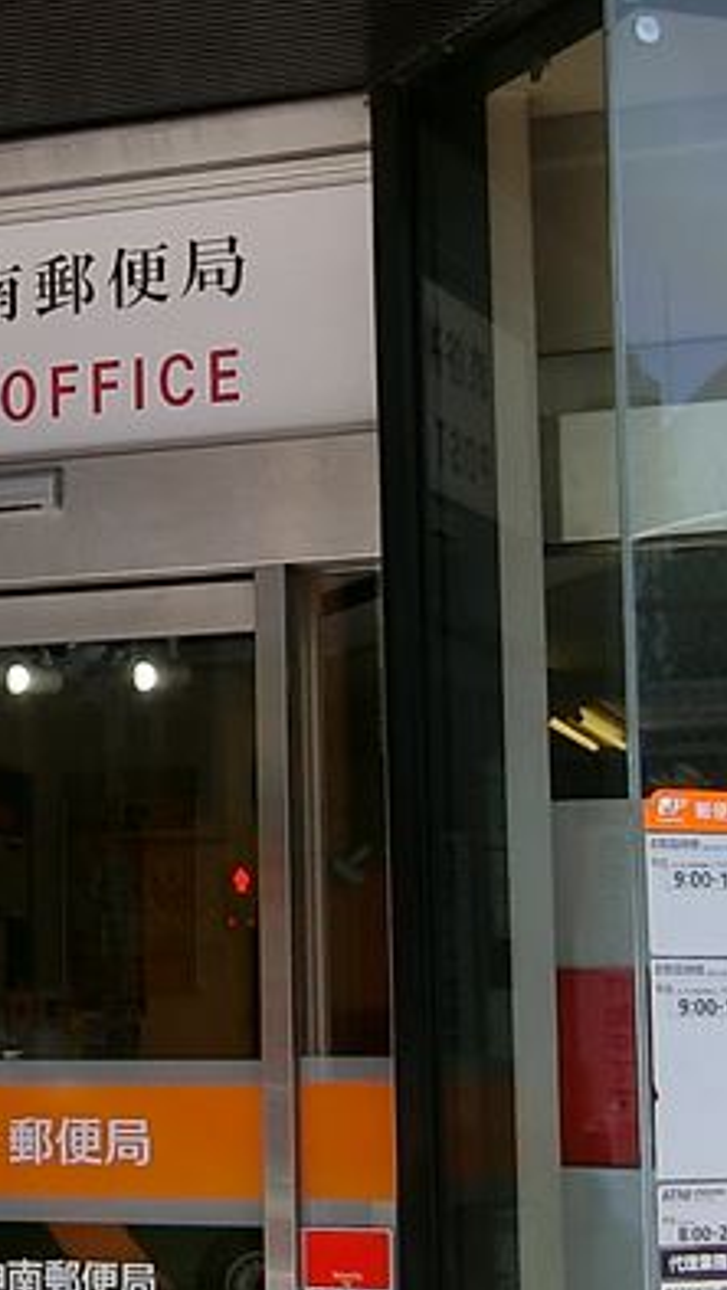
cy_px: 799
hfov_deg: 14.0
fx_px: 2875
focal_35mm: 84
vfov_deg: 25.2
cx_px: -108
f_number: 2.7
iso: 80
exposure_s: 1/800
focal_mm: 4.06
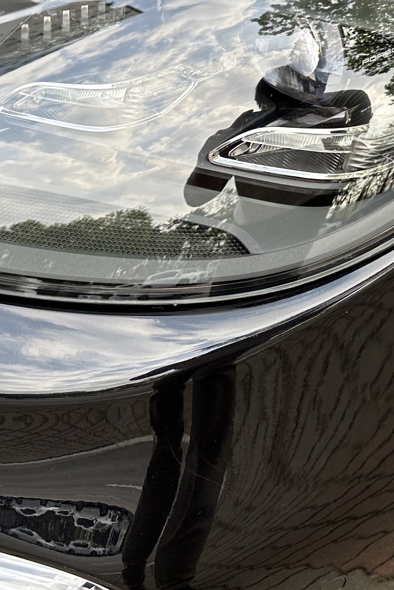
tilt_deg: -32.8
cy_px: 102
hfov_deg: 23.4
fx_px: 952
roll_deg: -4.9
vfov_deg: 33.3
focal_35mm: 58
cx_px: 215
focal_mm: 6.86
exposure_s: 1/594
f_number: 1.78
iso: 80
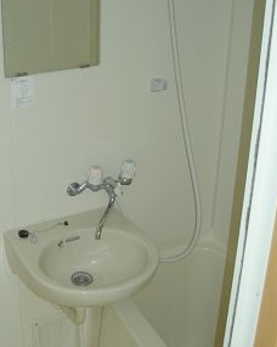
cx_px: 82
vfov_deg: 31.4
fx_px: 615
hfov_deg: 25.2
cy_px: 197
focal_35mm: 60
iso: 64
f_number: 2.8
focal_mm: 5.7
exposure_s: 1/39.3
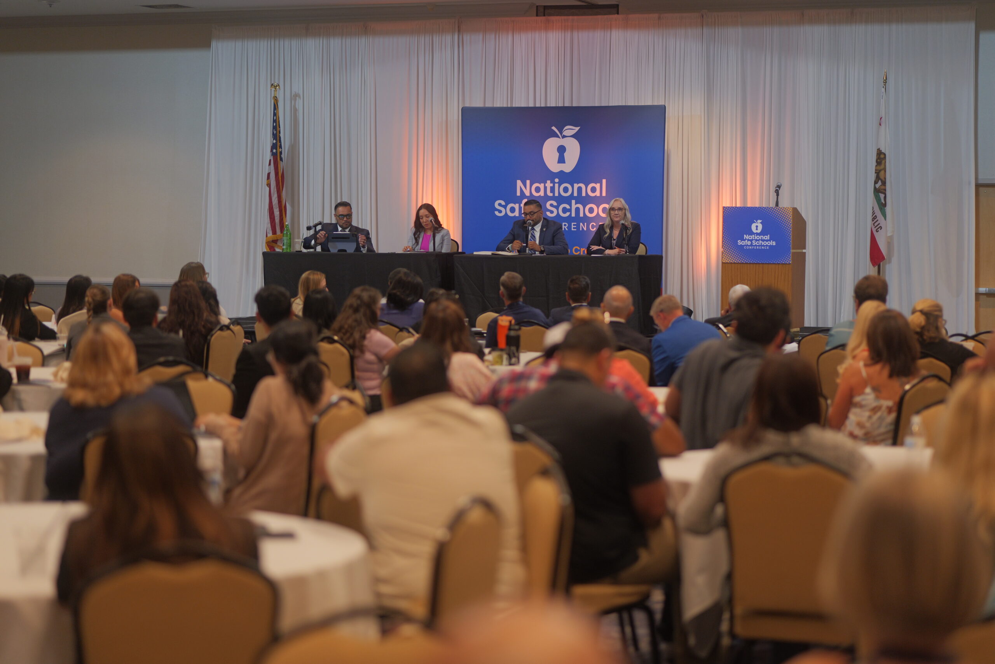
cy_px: 332
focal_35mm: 85
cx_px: 498
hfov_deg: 23.9
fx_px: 2349
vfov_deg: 16.1
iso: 800
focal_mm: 85
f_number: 2
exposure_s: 1/125
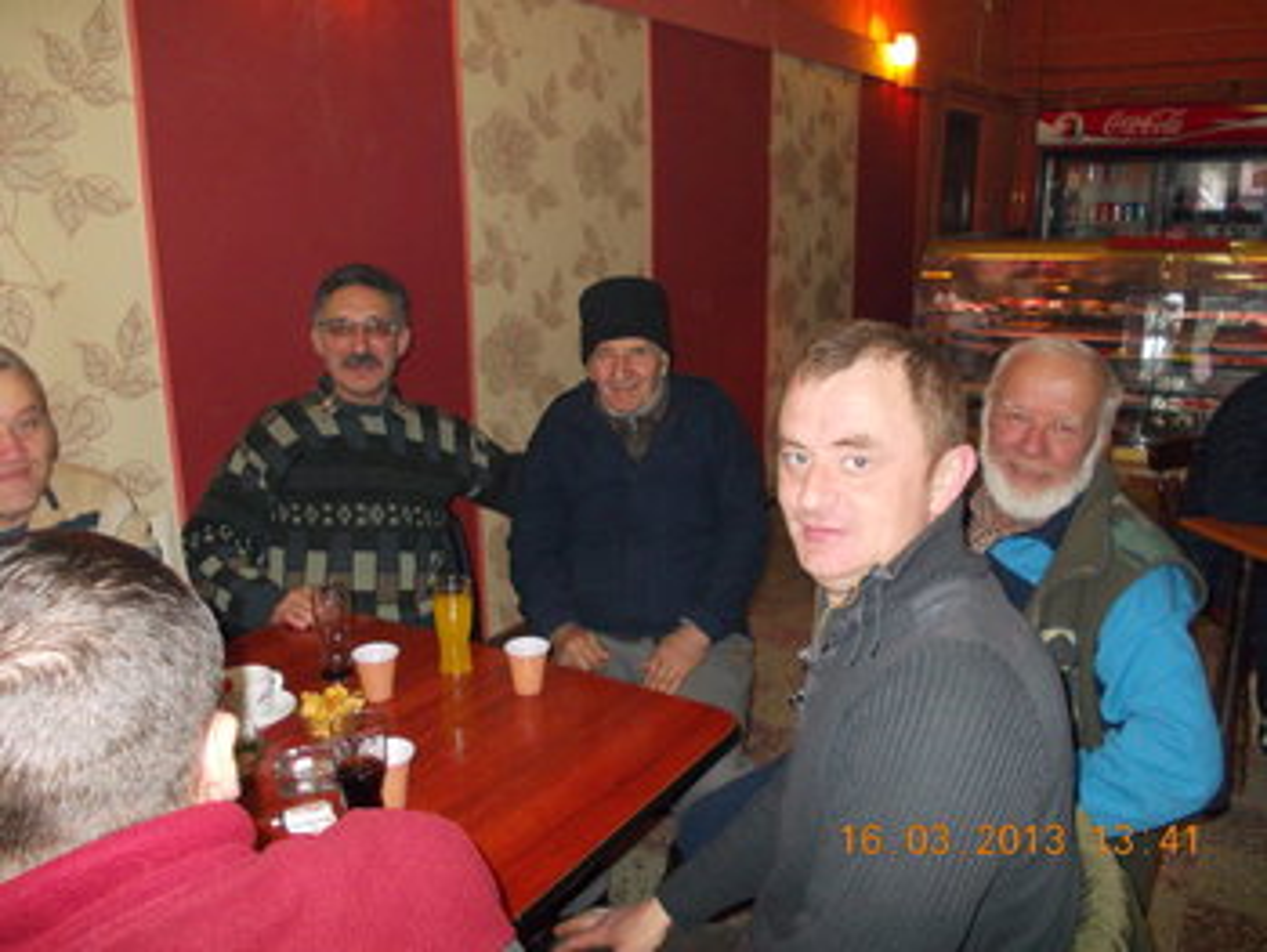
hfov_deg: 63.4
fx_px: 1026
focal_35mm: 28
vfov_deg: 49.8
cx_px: 634
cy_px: 476
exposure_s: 1/25
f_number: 2.7
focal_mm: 4
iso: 200
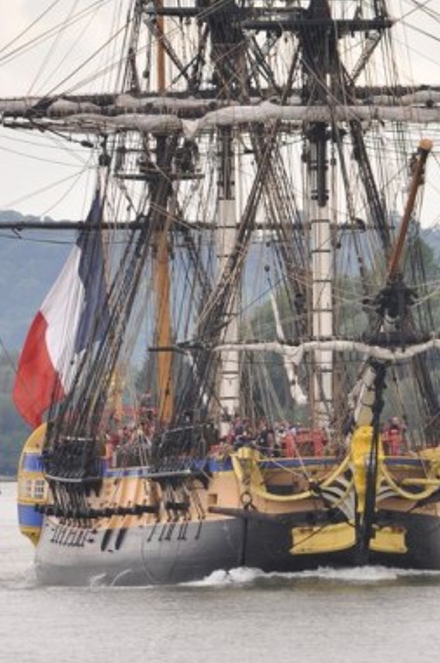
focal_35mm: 1021
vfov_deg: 2.0
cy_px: -30
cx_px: 248
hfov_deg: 1.3
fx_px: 18768
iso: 200
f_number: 7.1
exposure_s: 1/320
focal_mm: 270
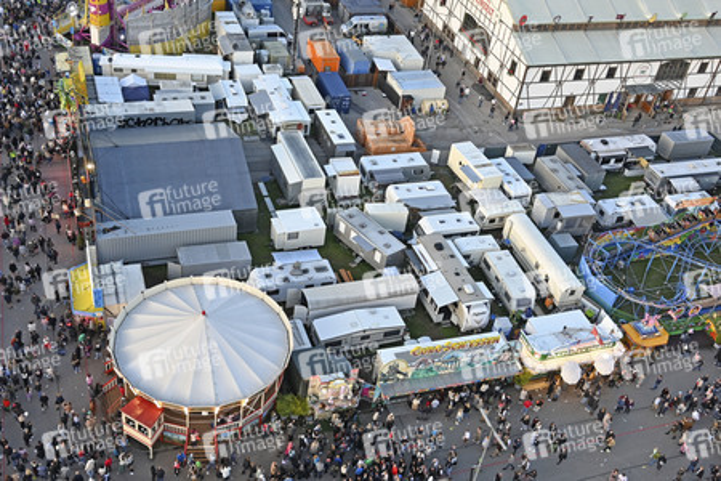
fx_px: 781
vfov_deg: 34.2
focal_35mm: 39
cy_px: 240
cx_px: 360
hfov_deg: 49.6
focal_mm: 26
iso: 400
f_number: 4.2
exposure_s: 1/200
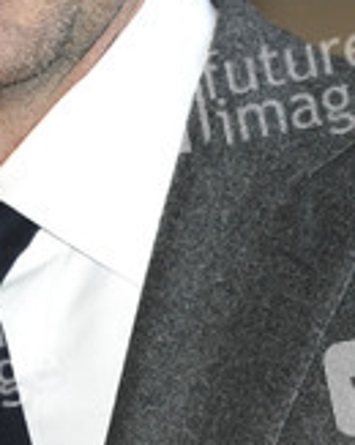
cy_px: -38
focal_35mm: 639
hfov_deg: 2.4
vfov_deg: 3.0
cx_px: -1
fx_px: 8410
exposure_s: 1/160
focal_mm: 185
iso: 640
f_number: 4
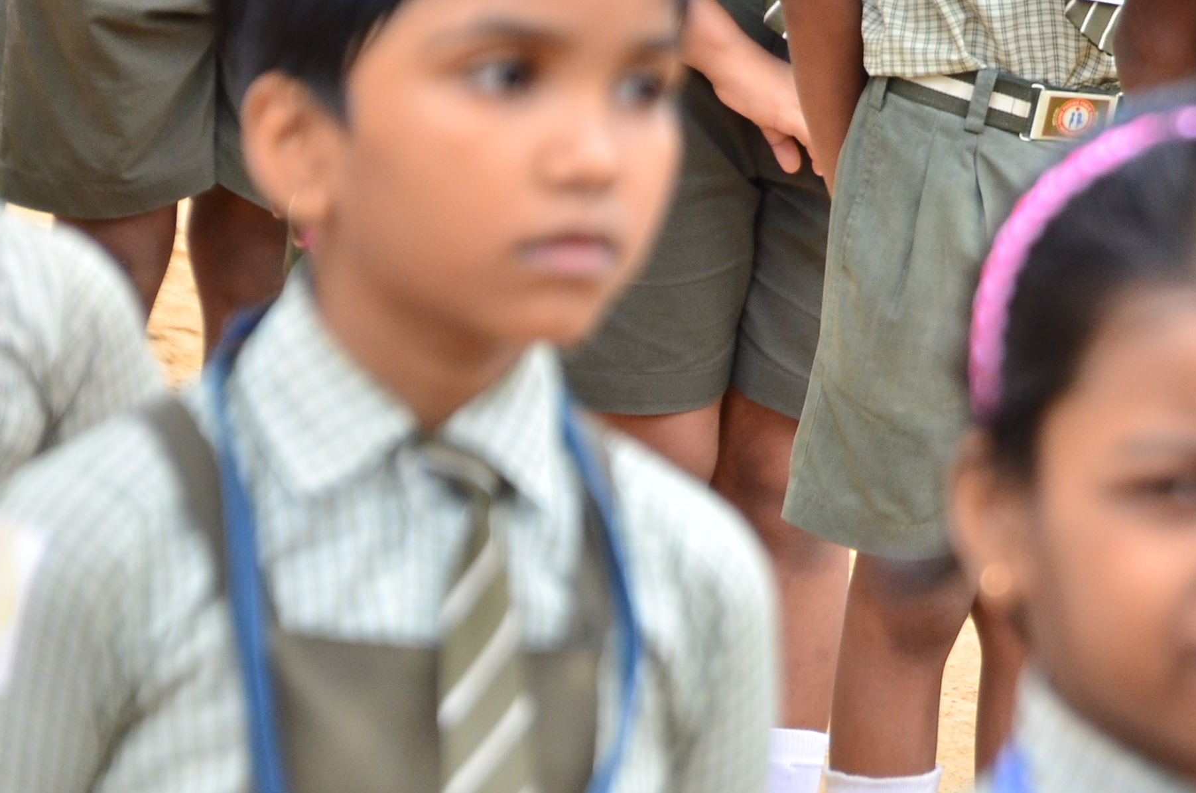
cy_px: -234
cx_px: 1348
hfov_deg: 4.8
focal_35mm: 430
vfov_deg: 3.2
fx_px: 14271
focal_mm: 105
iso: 320
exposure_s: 1/320
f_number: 5.6
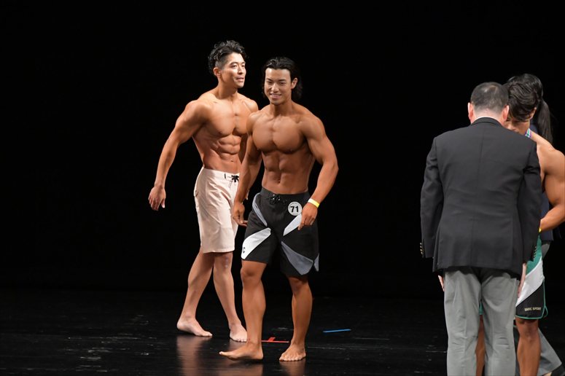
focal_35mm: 300
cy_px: 188
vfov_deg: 4.6
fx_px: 4706
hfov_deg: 6.9
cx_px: 282
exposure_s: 1/400
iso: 3200
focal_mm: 200
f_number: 5.6
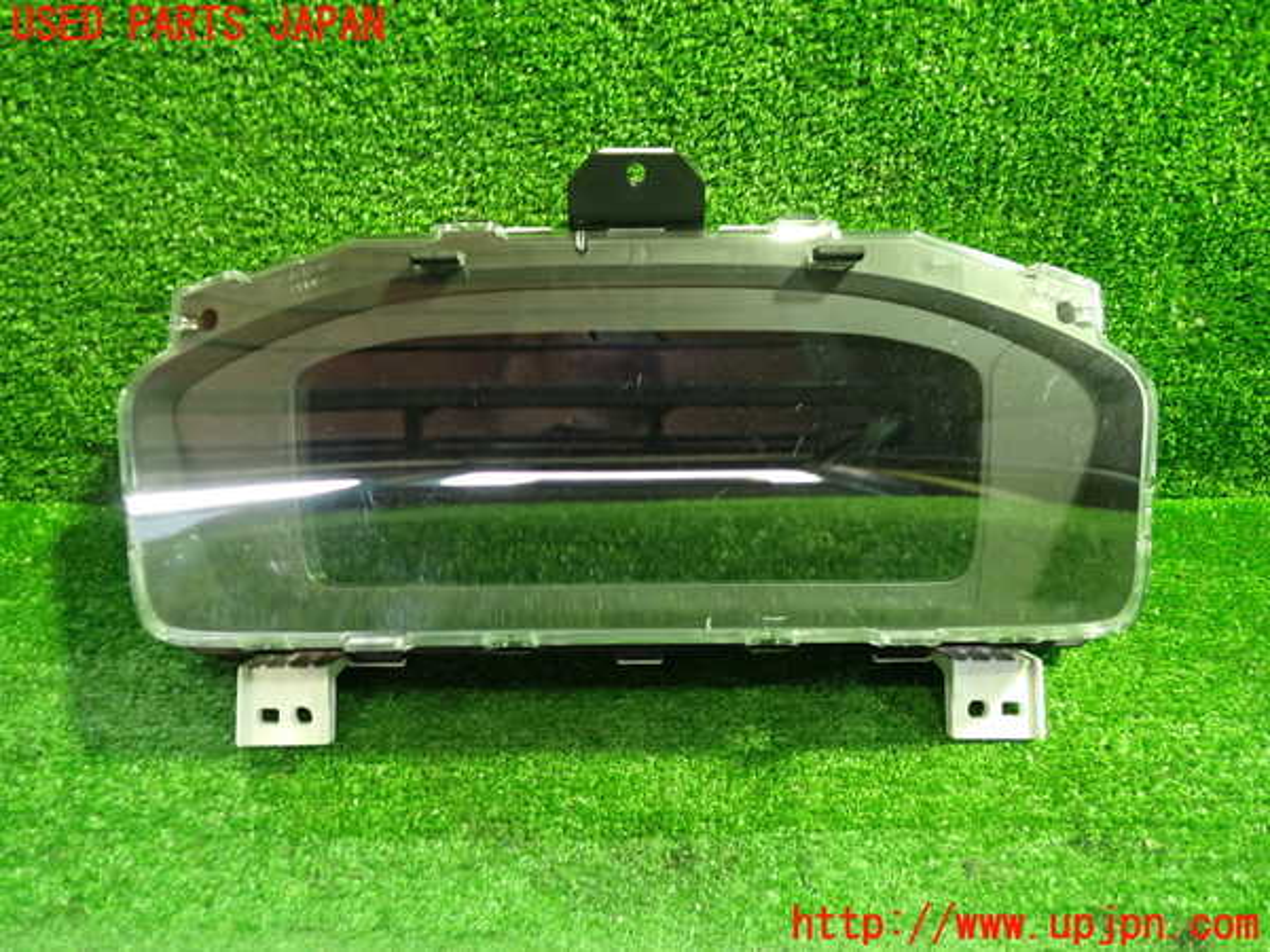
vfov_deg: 46.8
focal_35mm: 30
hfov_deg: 60.0
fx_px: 1101
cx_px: 635
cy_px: 476
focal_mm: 5.4
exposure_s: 1/30
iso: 500
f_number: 2.3
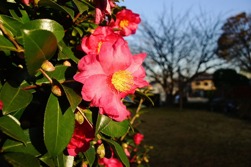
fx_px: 237
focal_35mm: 34
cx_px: 126
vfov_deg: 38.9
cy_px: 84
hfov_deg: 55.8
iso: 4000
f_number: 9
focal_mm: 34
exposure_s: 1/3200
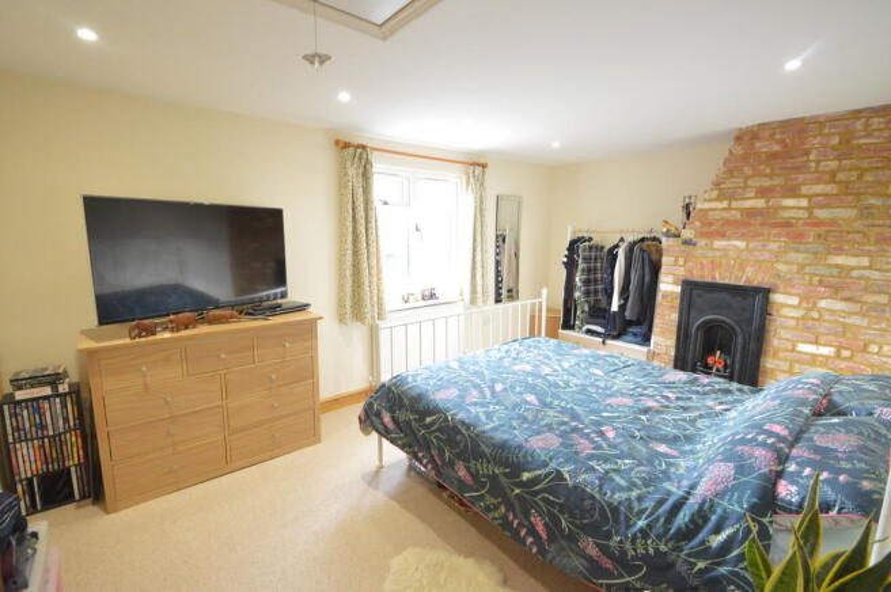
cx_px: 446
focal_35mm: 15
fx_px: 371
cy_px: 296
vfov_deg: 77.2
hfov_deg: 100.4
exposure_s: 1/25
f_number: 9
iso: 3200
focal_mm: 10
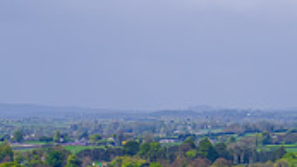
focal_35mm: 356
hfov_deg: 6.0
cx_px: -8
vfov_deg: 3.4
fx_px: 2801
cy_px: 364
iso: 640
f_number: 5.3
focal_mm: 56
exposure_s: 1/2000
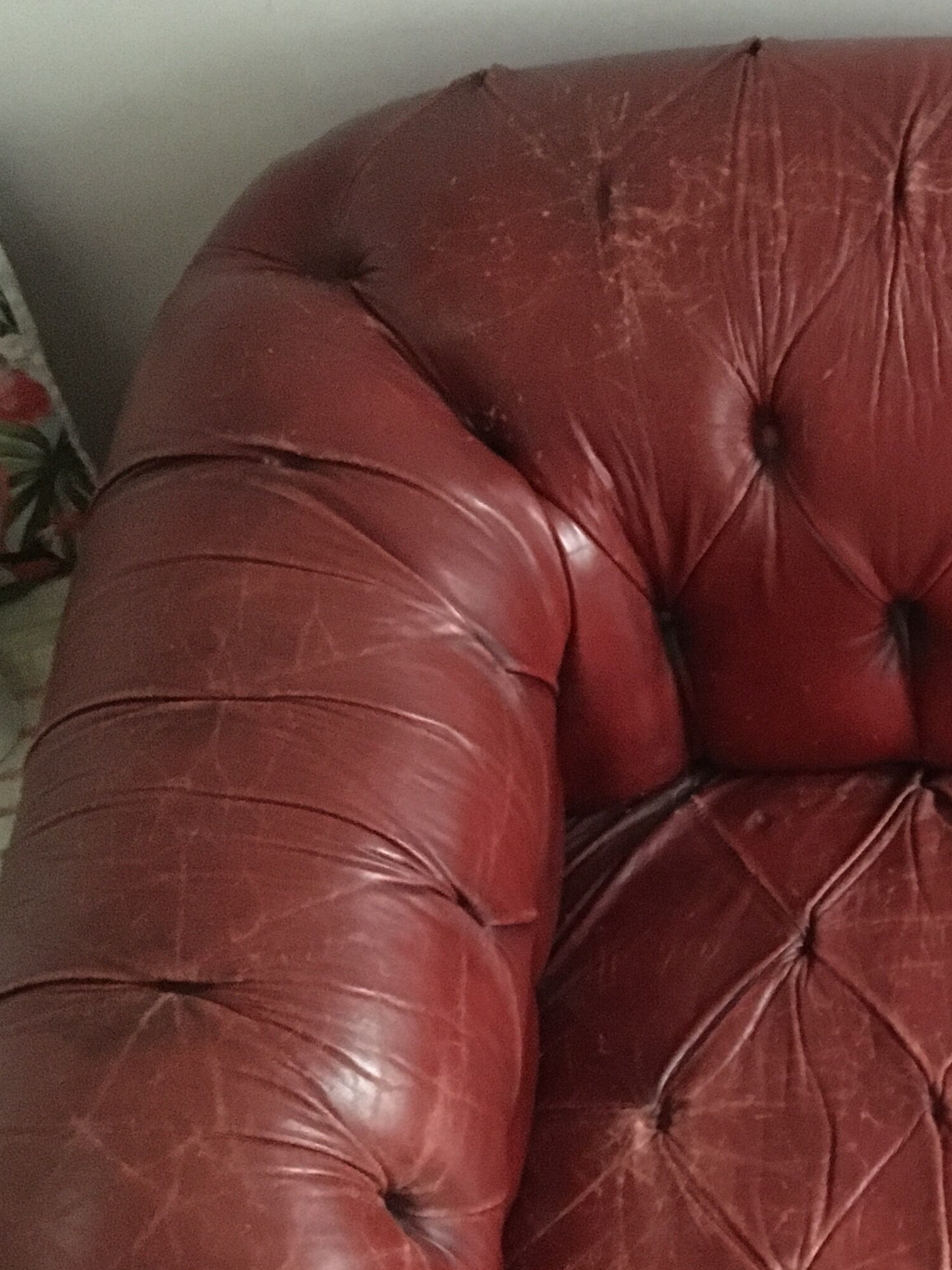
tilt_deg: -57.3
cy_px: 874
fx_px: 2127
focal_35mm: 58
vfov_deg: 32.9
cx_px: 1060
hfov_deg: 23.6
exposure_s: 1/17
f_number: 2.2
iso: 800
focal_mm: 4.15
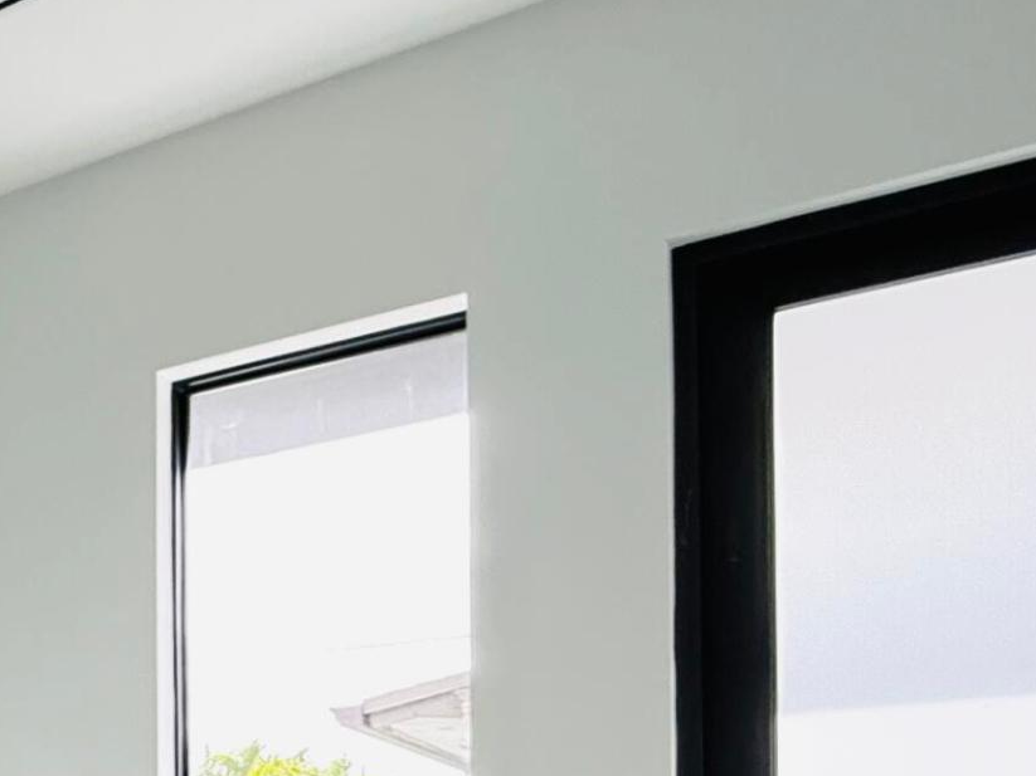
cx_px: -466
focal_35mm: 49
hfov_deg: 28.1
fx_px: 1466
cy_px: 909
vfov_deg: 26.6
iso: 200
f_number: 2.2
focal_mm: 2.22
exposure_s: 1/99
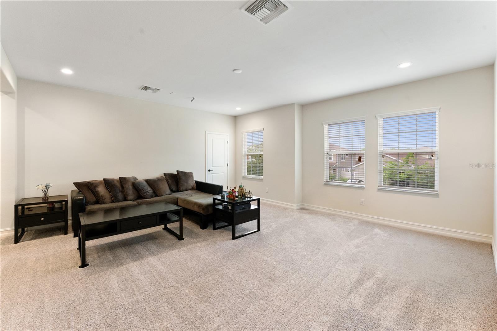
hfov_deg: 104.3
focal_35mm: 14
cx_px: 248
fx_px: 193
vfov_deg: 81.2
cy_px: 166
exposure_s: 1/25
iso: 3200
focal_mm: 14
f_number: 9
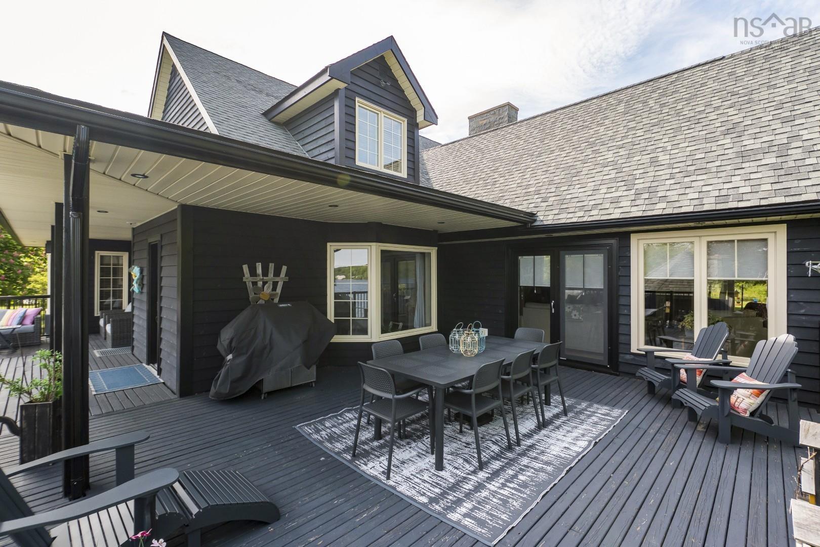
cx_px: 410
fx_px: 342
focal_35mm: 15
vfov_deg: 77.3
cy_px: 274
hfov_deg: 100.4
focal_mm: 10
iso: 400
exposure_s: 1/800
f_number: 5.6
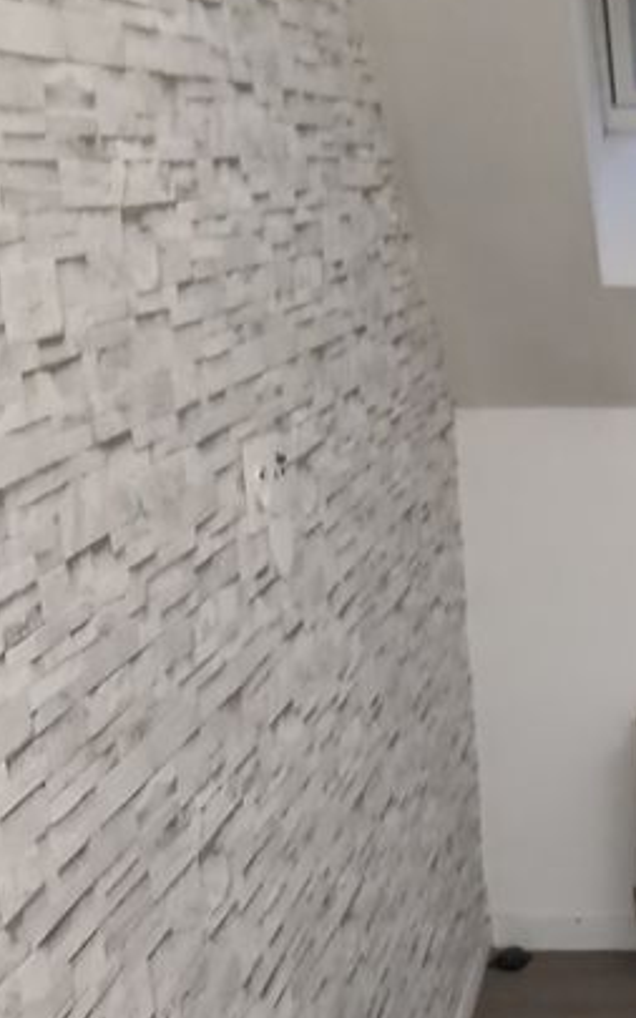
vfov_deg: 28.4
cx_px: 767
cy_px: 1018
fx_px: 1887
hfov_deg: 18.2
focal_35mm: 68
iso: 800
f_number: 1.8
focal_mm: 3.98
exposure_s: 1/16.7
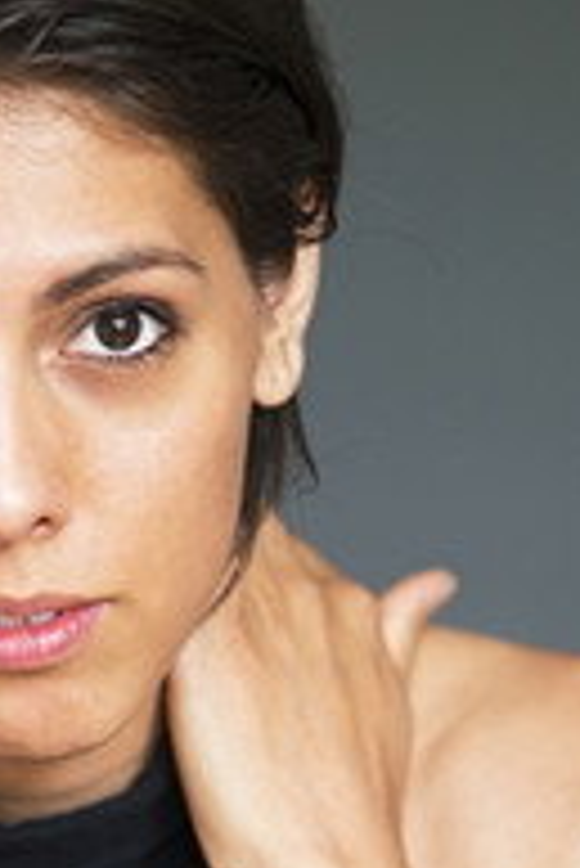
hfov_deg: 6.9
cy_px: 756
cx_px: 22
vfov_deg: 10.3
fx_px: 4776
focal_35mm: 198
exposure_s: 1/160
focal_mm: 85
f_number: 2.5
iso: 800
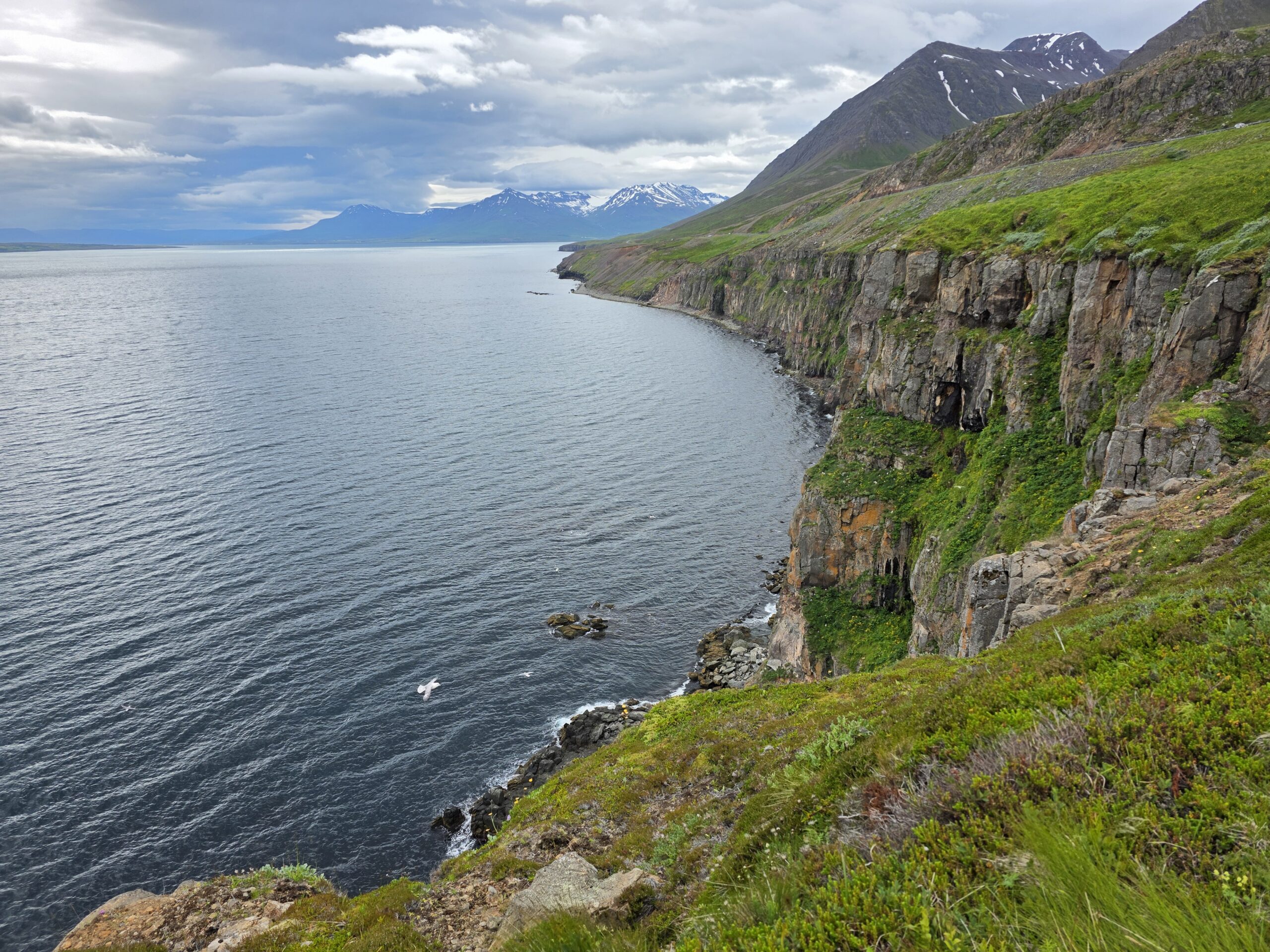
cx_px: 635
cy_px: 476
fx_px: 844
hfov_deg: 73.9
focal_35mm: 23
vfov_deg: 58.9
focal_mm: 6.3
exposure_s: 1/2945
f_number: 1.7
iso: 80
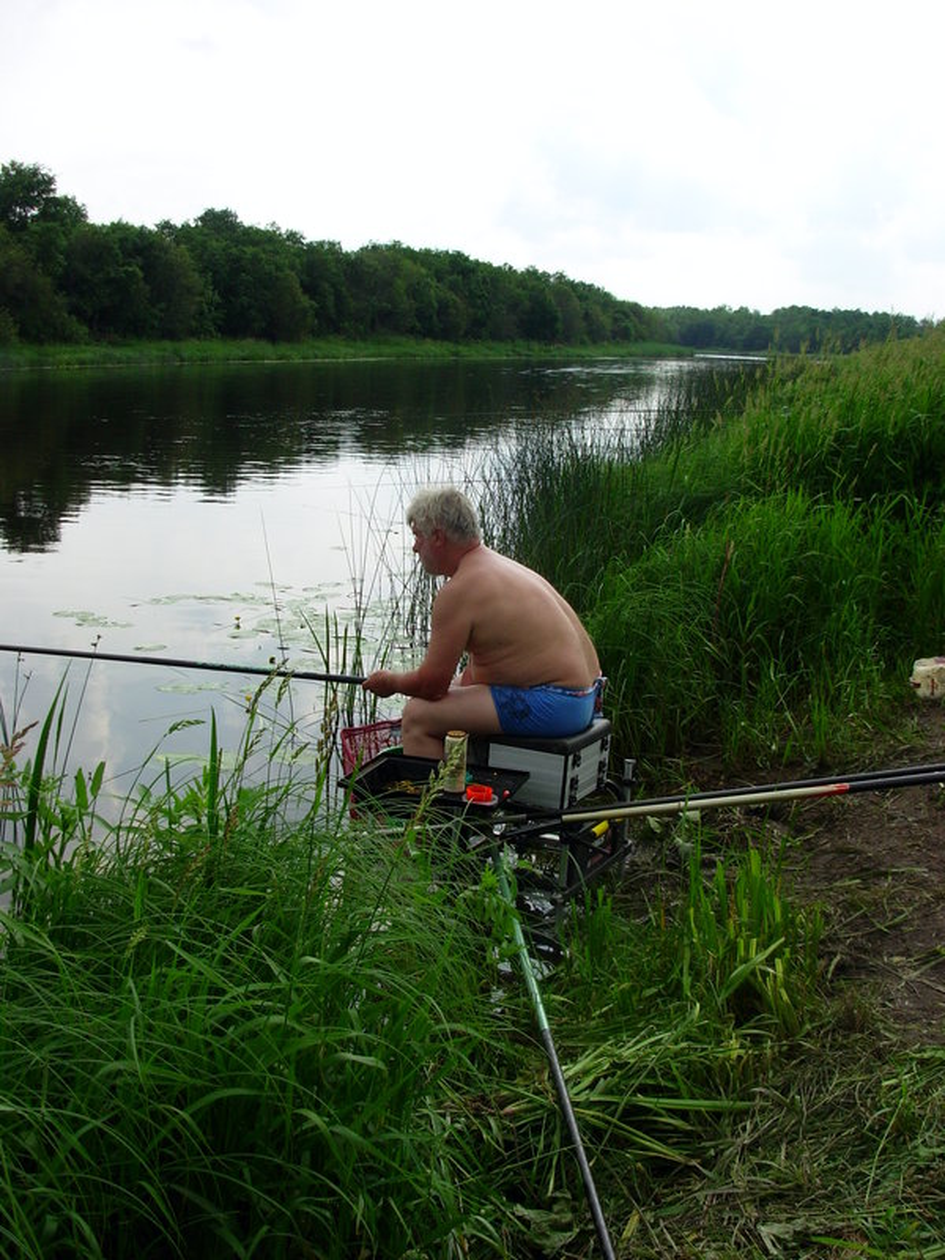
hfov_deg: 37.7
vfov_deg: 49.0
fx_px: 1383
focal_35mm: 38
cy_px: 630
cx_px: 472
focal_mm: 6.3
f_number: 2.9
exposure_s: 1/861
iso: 50
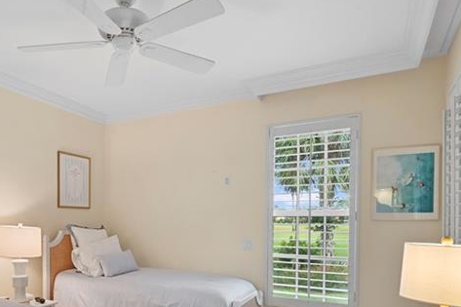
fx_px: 333
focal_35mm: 26
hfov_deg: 67.7
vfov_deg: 47.9
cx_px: 158
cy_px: 226
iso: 2000
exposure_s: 1/8
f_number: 11
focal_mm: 12
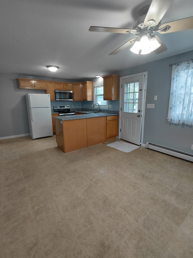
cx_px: 96
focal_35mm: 16
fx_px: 119
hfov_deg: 78.1
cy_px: 129
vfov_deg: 94.5
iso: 50
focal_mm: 1.64
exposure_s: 1/60
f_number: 2.2
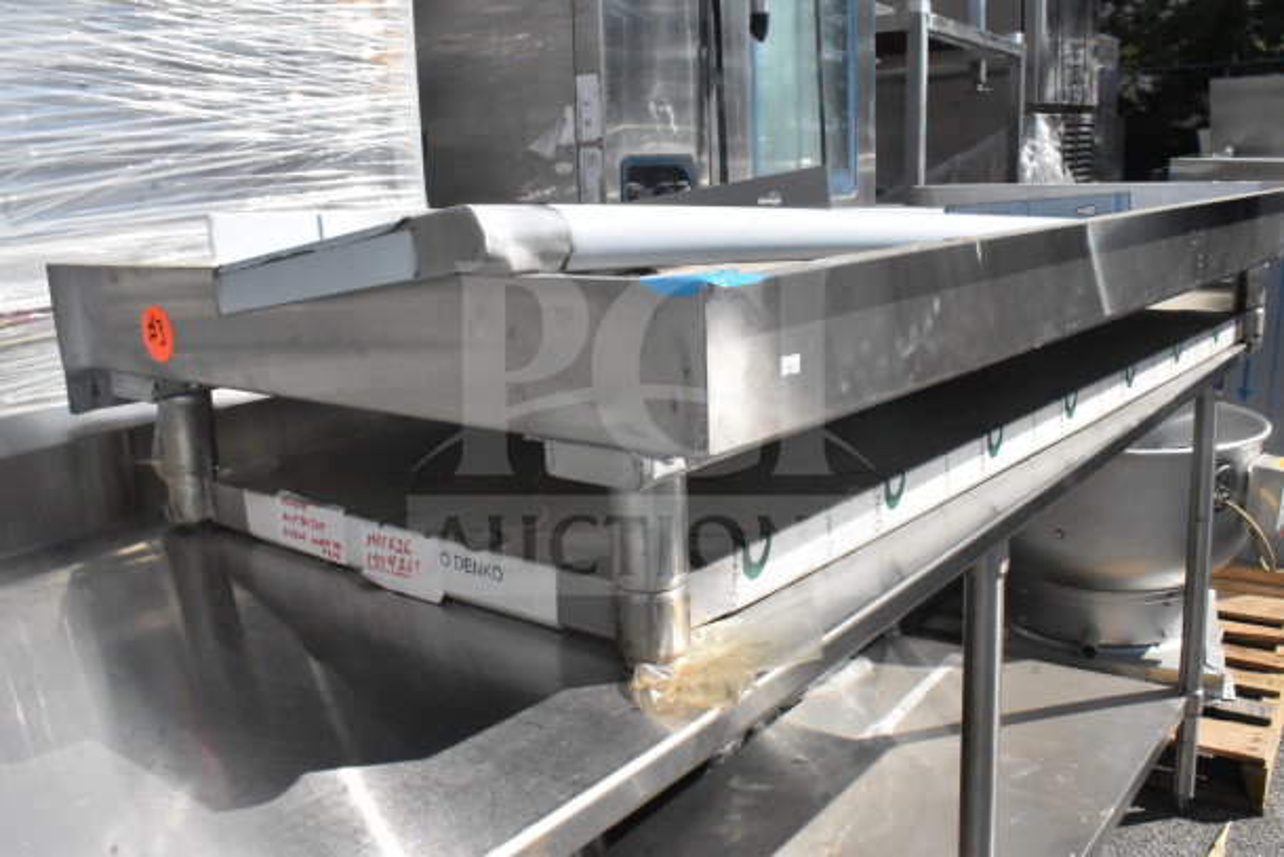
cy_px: 428
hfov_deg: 57.2
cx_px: 642
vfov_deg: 40.0
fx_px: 1177
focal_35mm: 33
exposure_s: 1/2500
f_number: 25
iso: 6400
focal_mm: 22
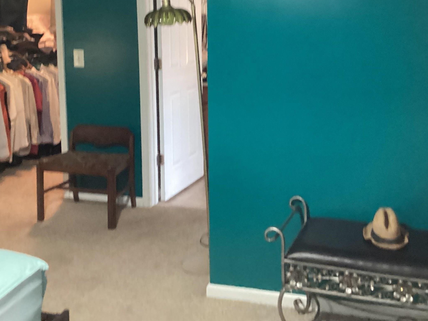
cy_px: 83
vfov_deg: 31.0
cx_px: 269
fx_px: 569
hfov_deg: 40.9
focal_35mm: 46
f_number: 2.4
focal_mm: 3.3
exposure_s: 1/30
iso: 800
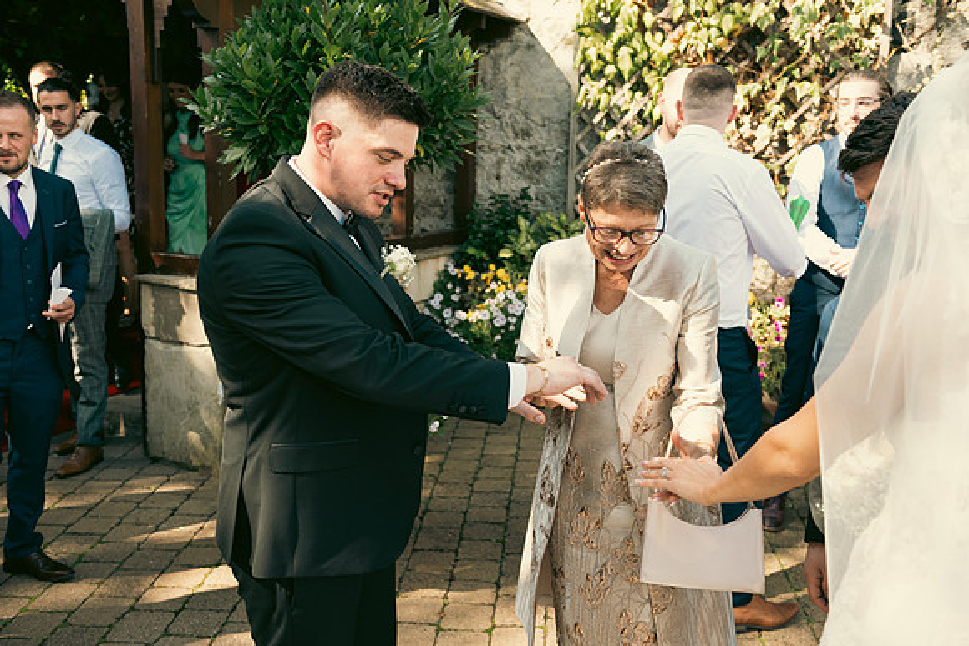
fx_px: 969
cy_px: 323
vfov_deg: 36.9
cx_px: 484
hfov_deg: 53.1
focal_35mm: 36
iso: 160
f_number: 5
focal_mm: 36
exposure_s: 1/160
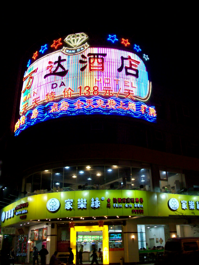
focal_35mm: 34
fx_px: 261
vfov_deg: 54.0
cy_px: 132
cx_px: 100
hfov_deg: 41.8
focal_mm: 5.7
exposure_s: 1/36.7
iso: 160
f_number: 2.8
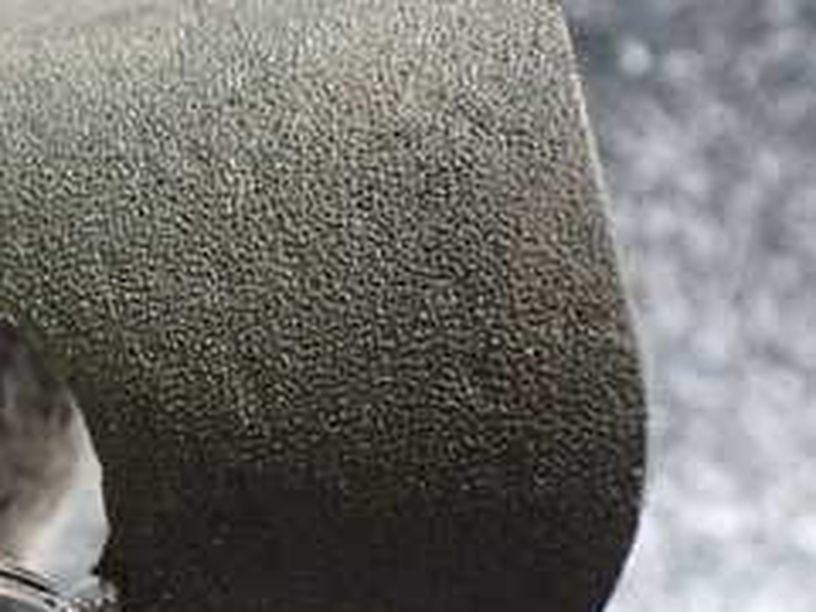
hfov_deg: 24.8
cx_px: 3
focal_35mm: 75
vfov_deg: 19.4
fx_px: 1768
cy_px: 520
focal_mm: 5.4
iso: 800
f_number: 2.3
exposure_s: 1/80
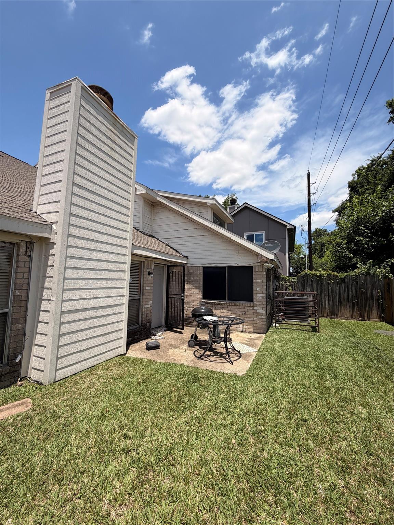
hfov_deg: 85.7
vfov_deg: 102.1
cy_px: 262
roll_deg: -3.1
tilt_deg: +8.3
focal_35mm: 14
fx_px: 212
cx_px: 197
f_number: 2.2
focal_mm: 2.22
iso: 20
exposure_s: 1/1087
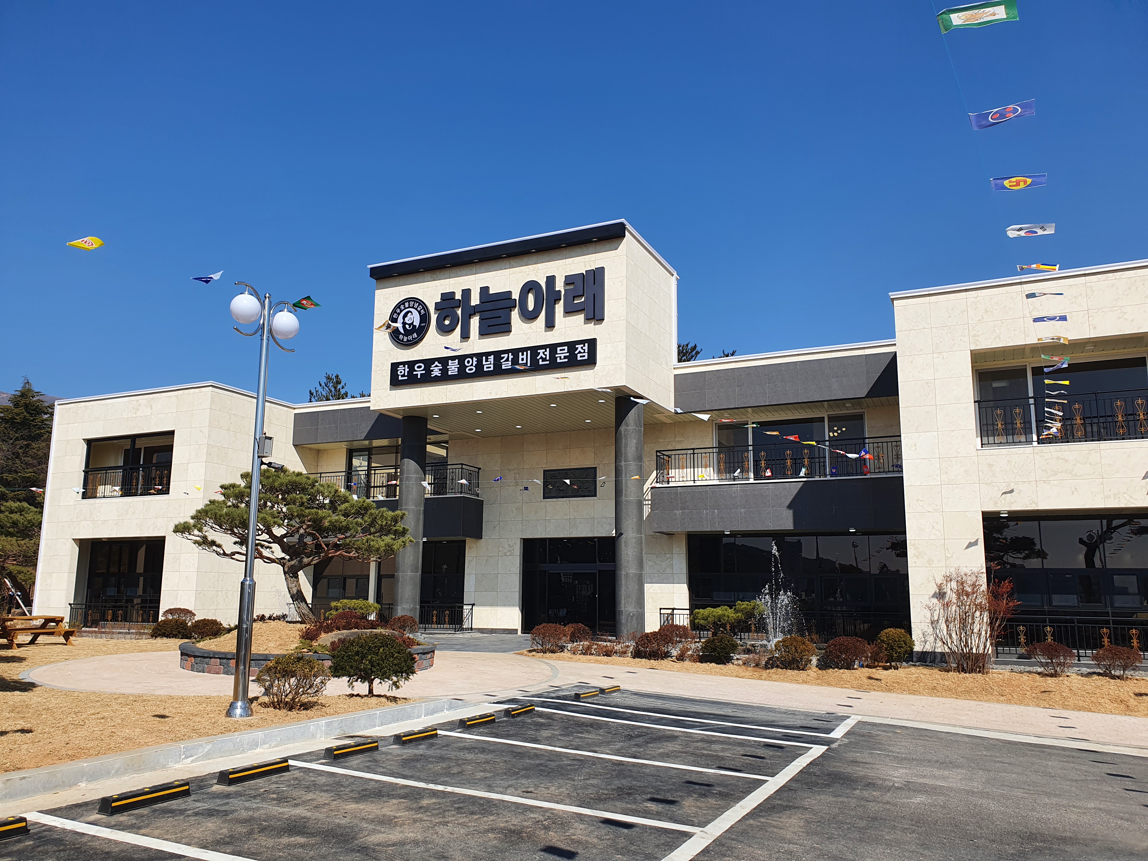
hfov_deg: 67.3
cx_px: 574
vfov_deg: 53.1
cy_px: 430
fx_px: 862
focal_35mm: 26
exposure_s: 1/2088
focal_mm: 4.32
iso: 50
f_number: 2.4
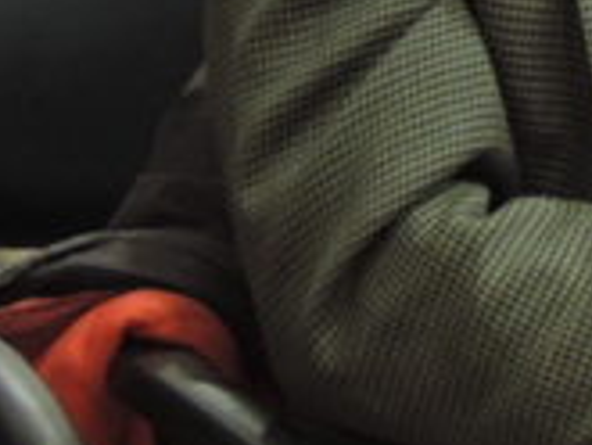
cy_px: -391
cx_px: 1658
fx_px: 4980
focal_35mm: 291
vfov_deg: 5.0
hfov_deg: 6.3
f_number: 3.5
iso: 450
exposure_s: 1/13
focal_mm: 8.3
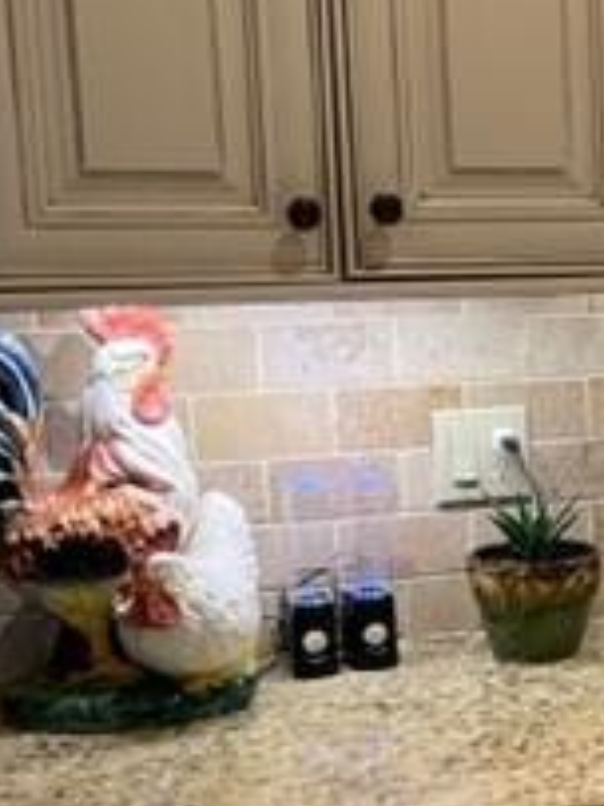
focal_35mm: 82
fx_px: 1910
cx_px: 938
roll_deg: +0.2
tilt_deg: -10.8
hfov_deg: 16.2
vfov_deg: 23.8
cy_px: 492
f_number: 1.6
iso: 125
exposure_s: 1/60
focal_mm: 4.2
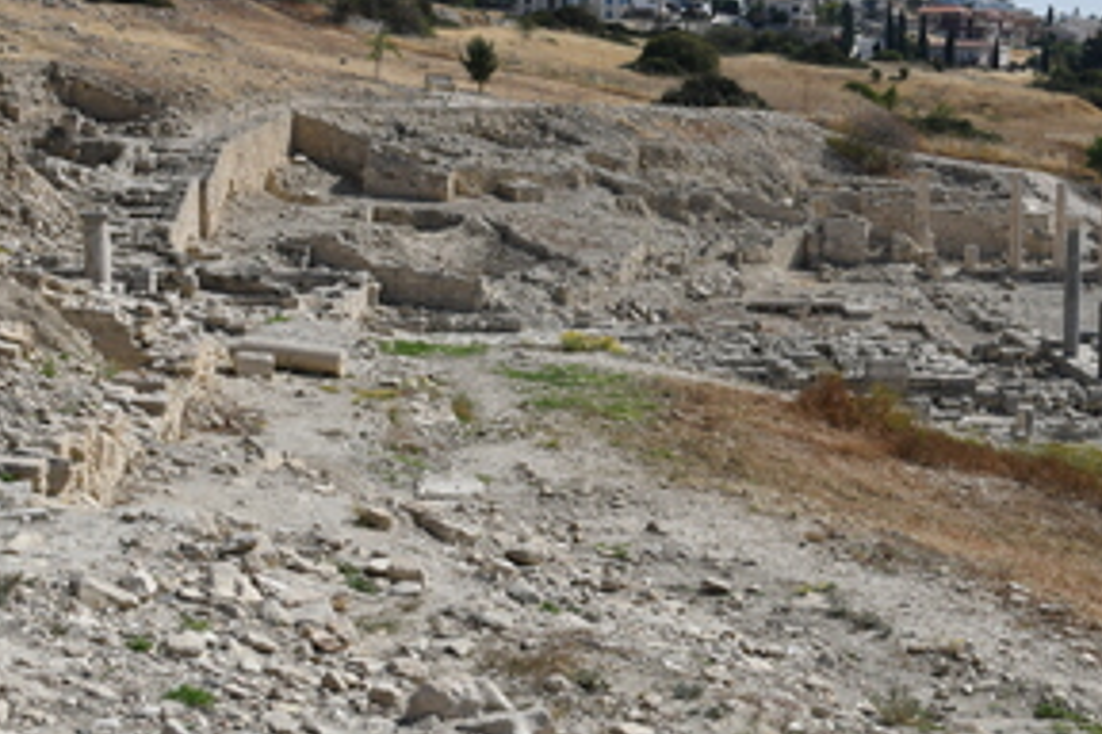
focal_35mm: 55
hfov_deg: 35.8
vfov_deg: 24.5
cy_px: 224
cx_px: 750
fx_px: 1683
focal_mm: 24
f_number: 11
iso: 200
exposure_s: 1/500
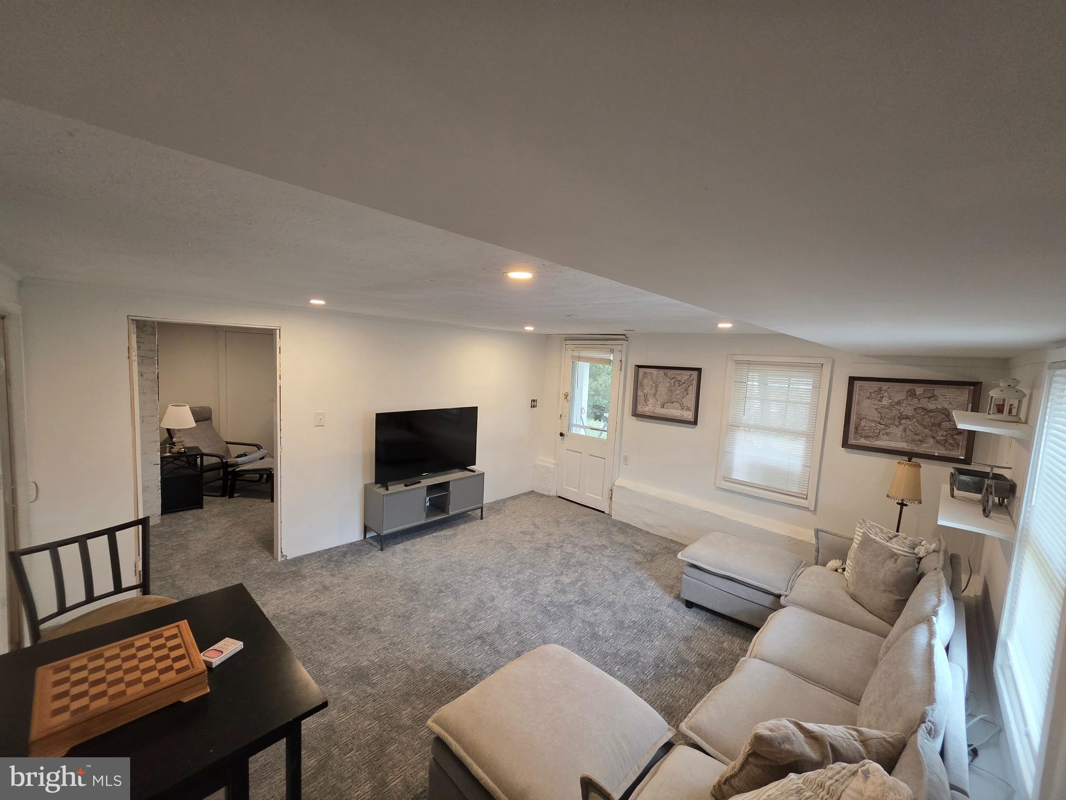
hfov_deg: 106.2
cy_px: 400
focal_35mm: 13
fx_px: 400
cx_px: 533
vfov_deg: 89.9
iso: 250
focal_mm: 2.2
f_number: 1.9
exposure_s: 1/120
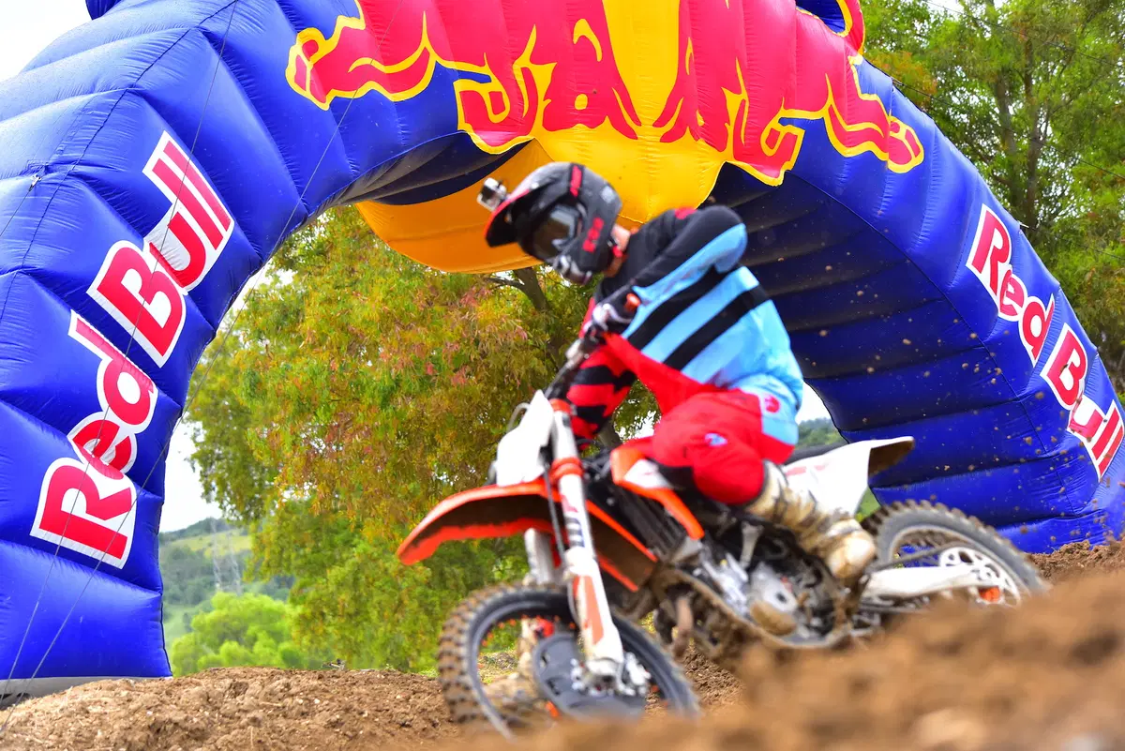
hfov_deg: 19.4
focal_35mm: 105
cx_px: 562
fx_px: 3282
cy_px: 376
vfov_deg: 13.1
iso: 1000
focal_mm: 105
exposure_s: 1/2000
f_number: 4.5
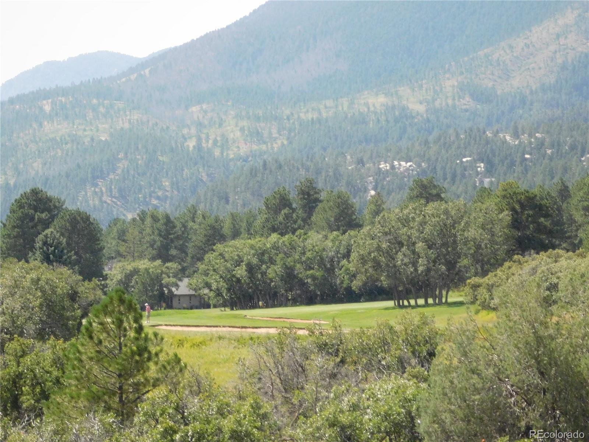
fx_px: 2893
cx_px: 294
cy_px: 221
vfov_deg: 8.7
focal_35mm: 170
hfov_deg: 11.6
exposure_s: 1/400
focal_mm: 30.1
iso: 800
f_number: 10.6
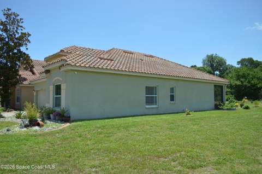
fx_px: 196
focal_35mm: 27
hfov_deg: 67.5
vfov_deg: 47.7
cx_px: 131
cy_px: 87
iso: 100
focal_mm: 18
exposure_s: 1/800
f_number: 3.5
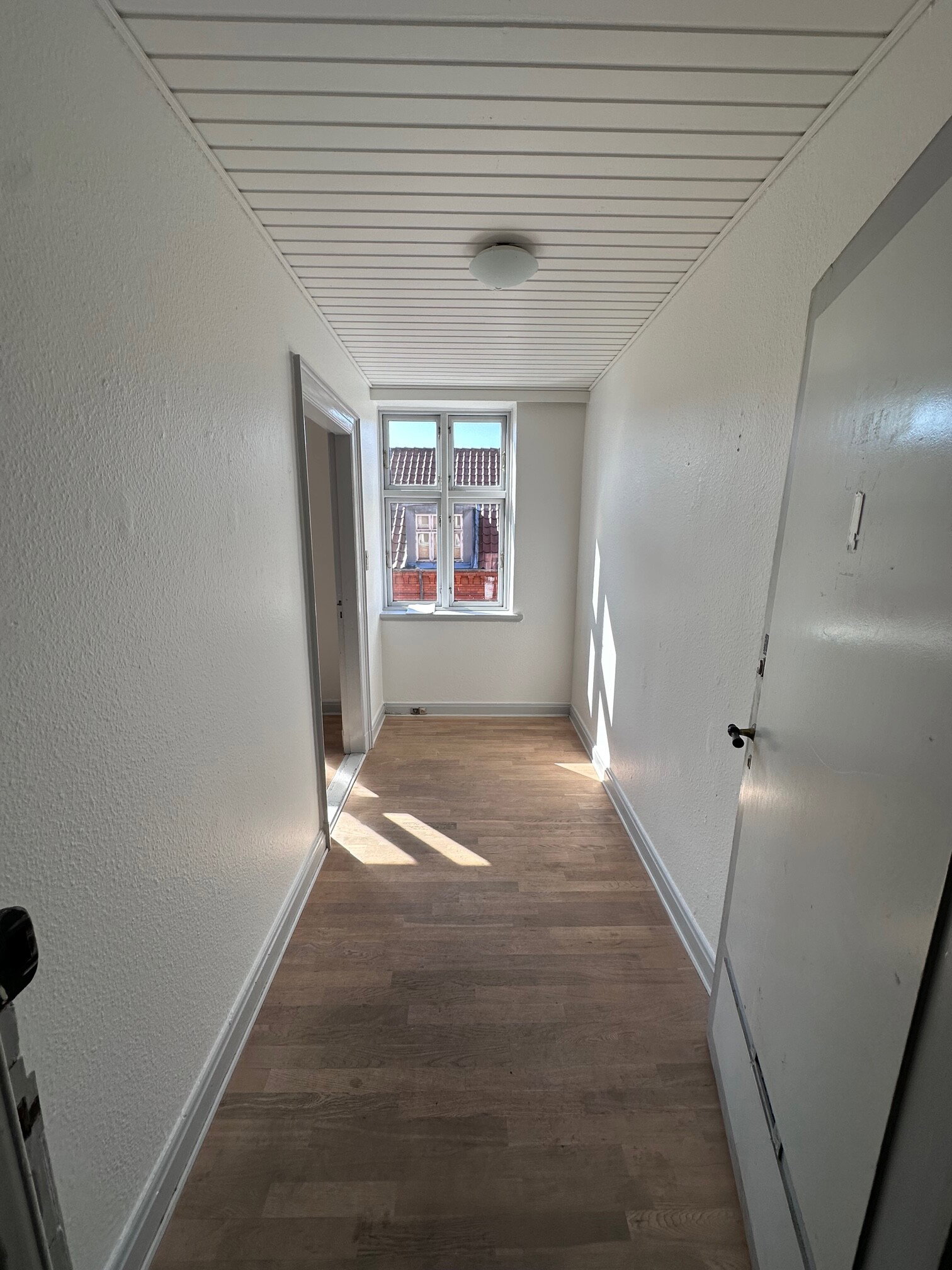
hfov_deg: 85.7
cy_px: 635
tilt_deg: -9.4
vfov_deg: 102.1
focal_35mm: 14
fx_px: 513
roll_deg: -0.2
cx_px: 476
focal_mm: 2.22
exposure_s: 1/406
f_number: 2.2
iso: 40
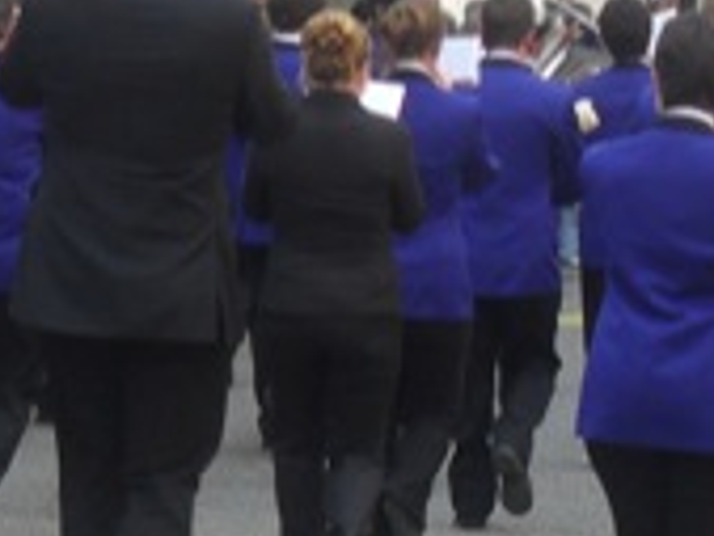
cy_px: 217
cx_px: 131
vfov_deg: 5.9
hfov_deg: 7.8
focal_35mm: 254
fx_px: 5243
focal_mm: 11.7
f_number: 4.6
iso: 100
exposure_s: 1/180
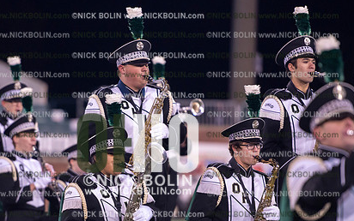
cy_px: 155
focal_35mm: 287
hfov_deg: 7.3
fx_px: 2770
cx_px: 137
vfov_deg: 4.6
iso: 2500
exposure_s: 1/1250
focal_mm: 200
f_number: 2.8
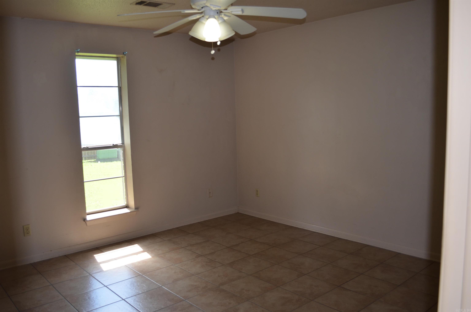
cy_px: 156
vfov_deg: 43.4
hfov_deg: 62.0
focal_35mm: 30
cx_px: 236
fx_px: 392
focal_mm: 20
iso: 200
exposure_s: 1/160
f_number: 3.8
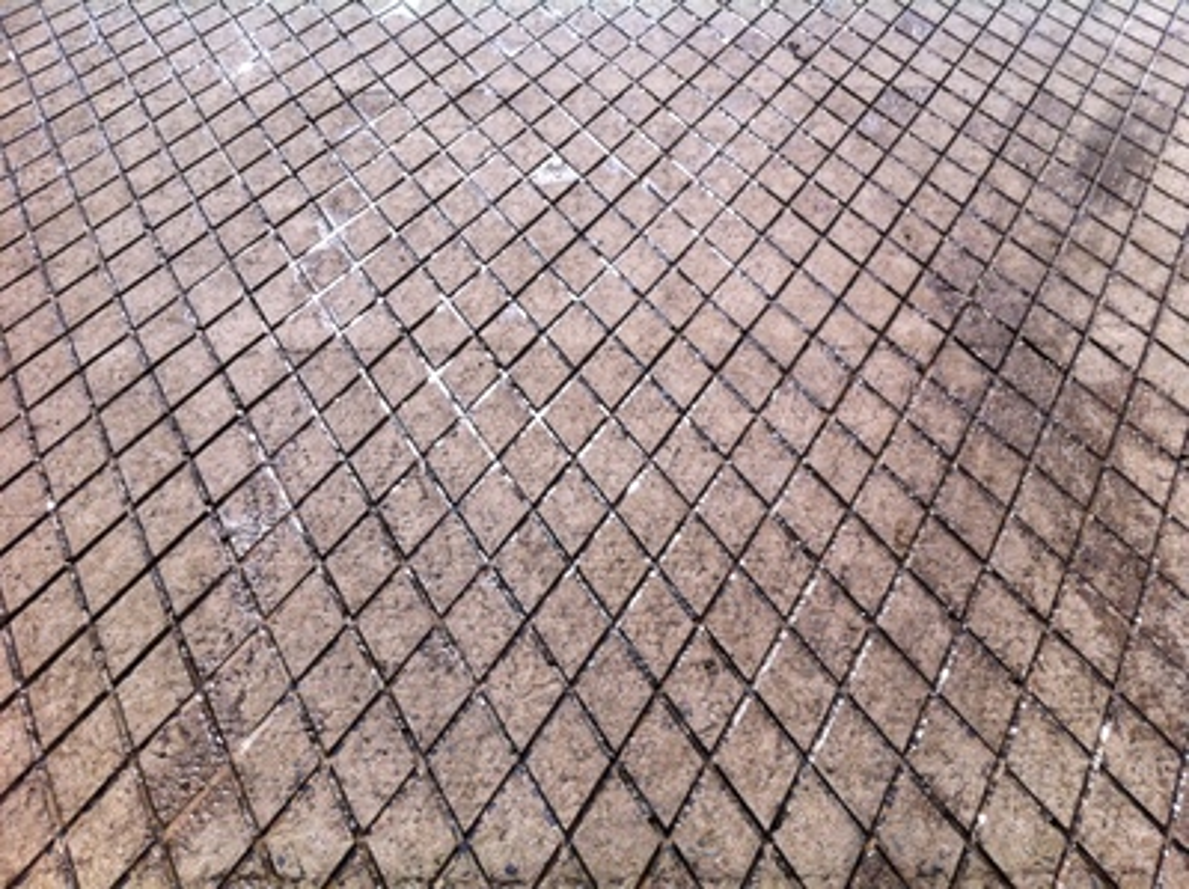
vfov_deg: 40.6
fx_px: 1201
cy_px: 444
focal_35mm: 35
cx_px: 594
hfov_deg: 52.7
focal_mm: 3.85
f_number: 2.8
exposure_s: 1/2155
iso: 80
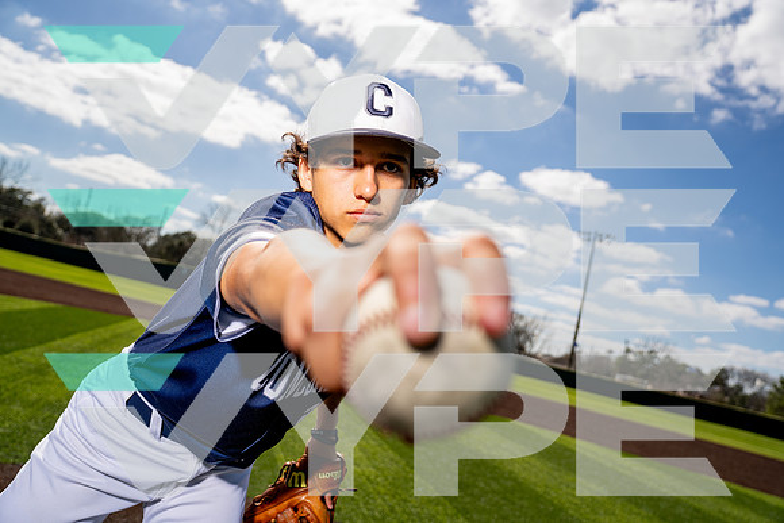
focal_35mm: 30
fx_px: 653
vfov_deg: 43.6
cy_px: 262
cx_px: 392
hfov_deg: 61.9
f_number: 4
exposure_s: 1/2000
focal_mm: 30
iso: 100
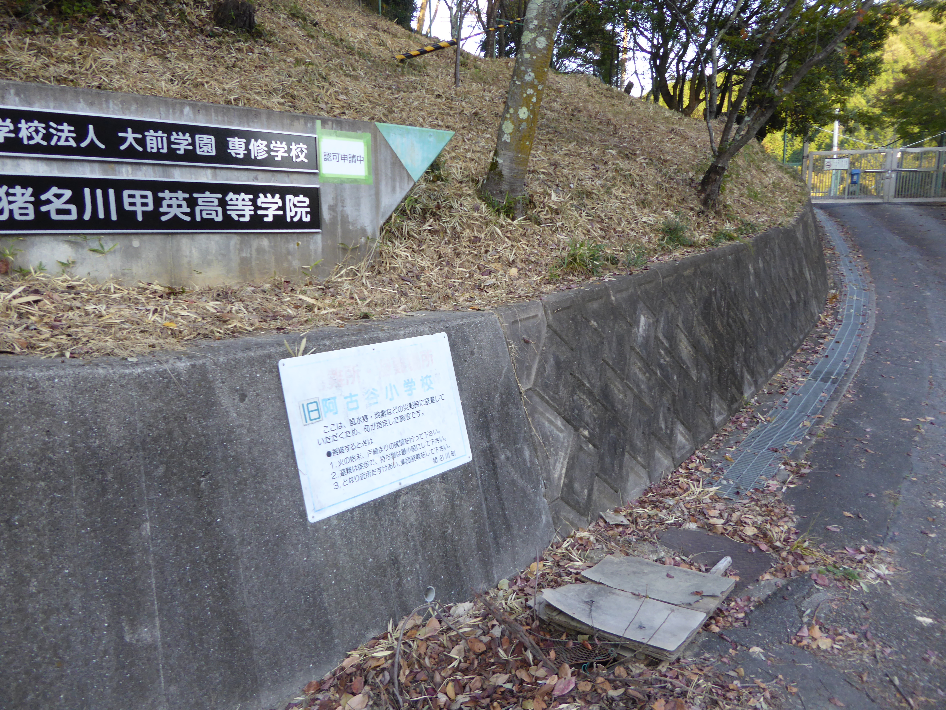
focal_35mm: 25
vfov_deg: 54.9
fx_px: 683
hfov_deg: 69.4
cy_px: 355
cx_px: 473
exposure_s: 1/60
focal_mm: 4.3
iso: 125
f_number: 3.3
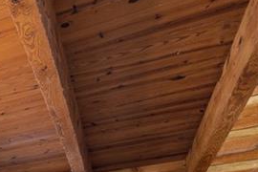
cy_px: 317
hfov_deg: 29.2
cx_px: -90
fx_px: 380
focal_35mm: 53
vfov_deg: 19.0
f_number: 8
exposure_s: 1/1.67
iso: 400
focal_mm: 14
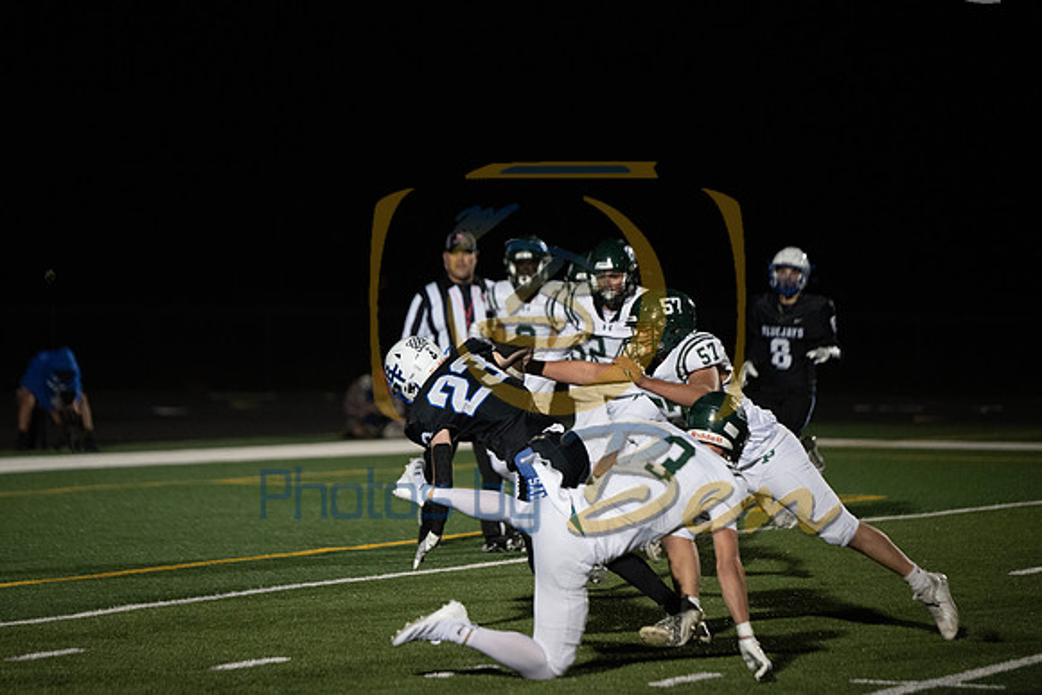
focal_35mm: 175
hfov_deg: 11.7
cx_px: 521
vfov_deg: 7.9
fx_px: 5066
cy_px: 348
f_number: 2.8
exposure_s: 1/1250
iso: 4000
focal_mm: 175
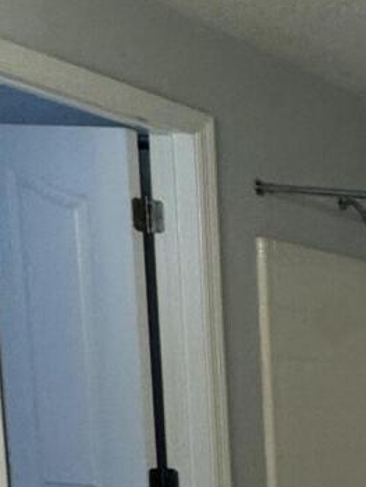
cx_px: 988
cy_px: 608
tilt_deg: -9.5
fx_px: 1126
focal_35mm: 80
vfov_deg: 22.2
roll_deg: -4.1
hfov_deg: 12.3
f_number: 2.2
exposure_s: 1/120
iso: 200
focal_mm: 2.22
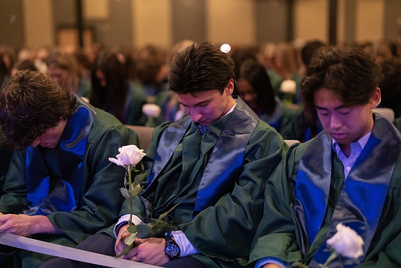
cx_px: 200
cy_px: 134
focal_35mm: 50
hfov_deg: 39.6
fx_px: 557
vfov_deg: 27.0
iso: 3200
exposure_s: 1/320
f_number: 1.2
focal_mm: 50
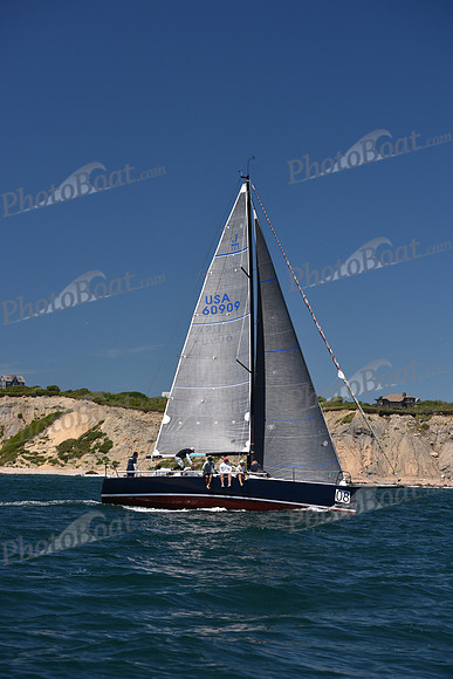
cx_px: 226
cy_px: 340
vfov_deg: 24.8
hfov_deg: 16.7
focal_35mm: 82
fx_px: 1547
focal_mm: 82
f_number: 6.3
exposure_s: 1/800
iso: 250
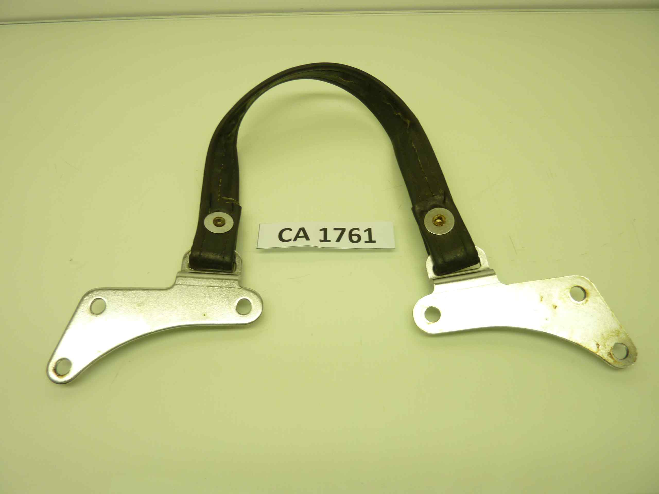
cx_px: 330
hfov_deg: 69.4
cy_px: 247
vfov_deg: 54.9
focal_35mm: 25
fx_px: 476
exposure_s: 1/40
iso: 80
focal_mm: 4.1
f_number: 3.3
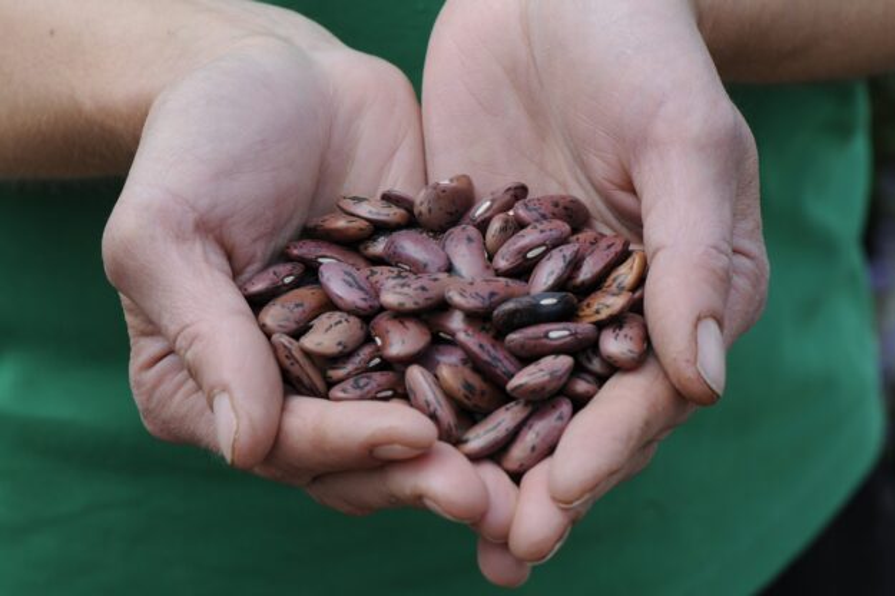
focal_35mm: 158
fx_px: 3913
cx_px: 448
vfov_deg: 8.7
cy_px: 298
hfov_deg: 13.0
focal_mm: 105
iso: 200
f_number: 7.1
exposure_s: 1/200
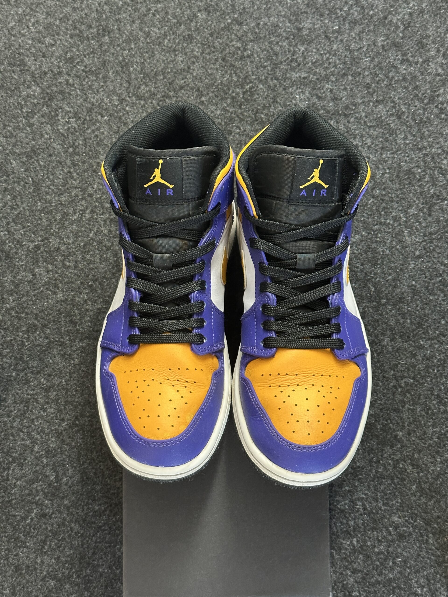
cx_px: 224
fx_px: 828
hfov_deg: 30.3
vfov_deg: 39.7
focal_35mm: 48
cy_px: 298
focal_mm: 6.86
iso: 400
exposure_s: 1/33
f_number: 1.78
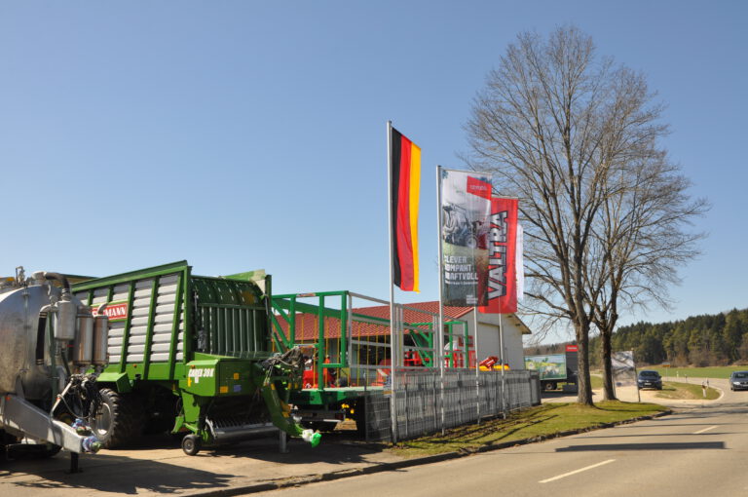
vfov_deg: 41.6
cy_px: 248
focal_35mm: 32
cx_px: 374
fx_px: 654
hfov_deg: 59.6
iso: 200
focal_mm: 21
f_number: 11
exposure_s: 1/125
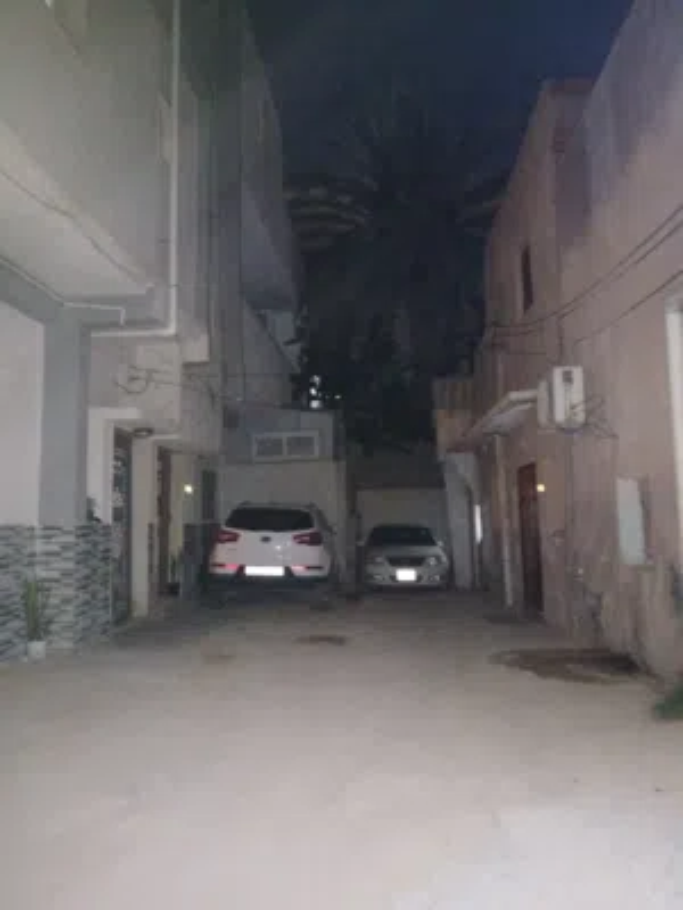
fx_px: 684
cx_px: 342
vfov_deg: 67.3
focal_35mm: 26
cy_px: 455
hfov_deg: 53.1
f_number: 1.8
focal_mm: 3.98
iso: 1600
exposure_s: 1/10
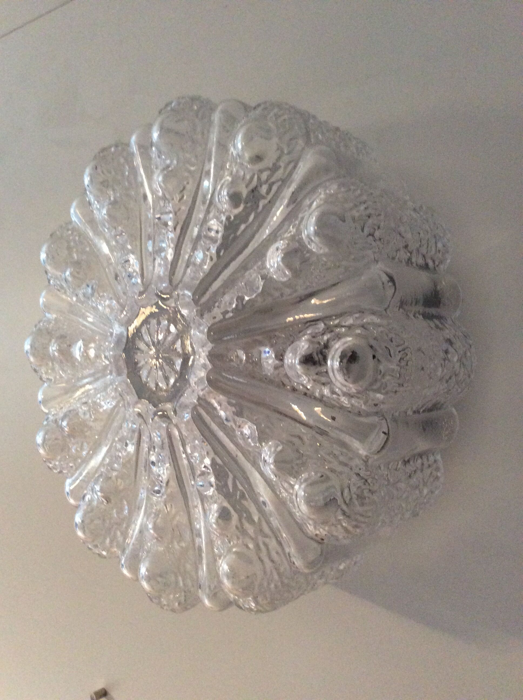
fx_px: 646
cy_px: 350
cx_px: 262
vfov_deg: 56.9
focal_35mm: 32
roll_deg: +3.8
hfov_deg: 44.1
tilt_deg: -8.3
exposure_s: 1/17
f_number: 2.4
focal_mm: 3.3
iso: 250
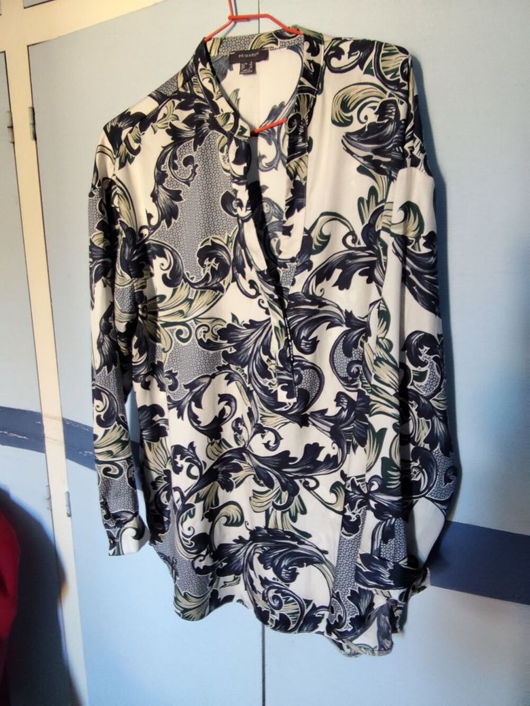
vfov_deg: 67.3
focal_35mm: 26
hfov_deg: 53.1
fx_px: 531
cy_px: 353
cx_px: 265
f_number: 2
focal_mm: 2.78
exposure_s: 1/33.3
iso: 320
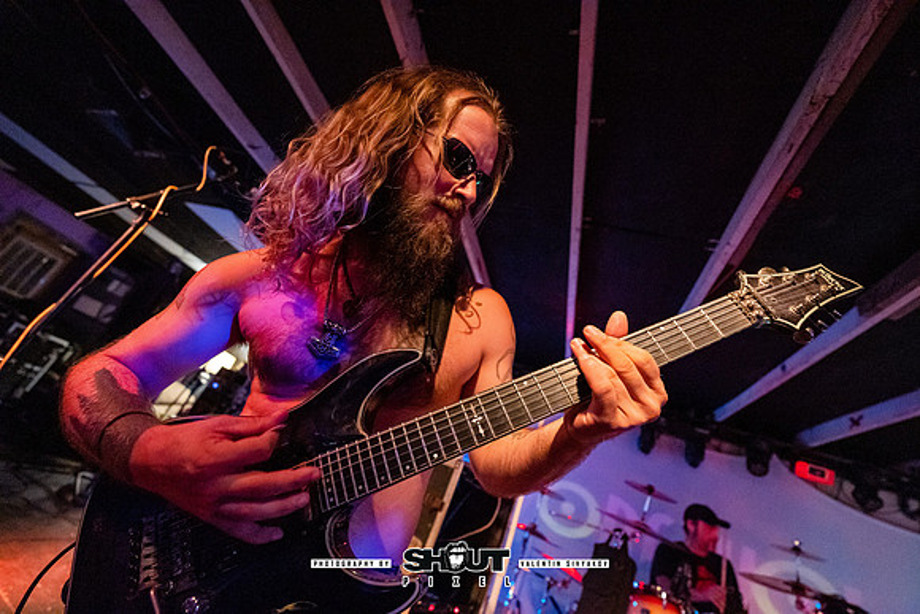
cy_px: 307
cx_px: 460
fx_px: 358
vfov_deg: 81.2
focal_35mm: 14
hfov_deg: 104.2
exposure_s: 1/250
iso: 3200
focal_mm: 14
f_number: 2.8
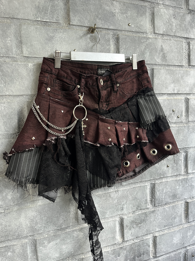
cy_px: 130
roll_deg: +2.9
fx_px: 195
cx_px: 98
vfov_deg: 67.3
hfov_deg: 53.1
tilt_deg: -7.3
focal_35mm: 26
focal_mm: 5.1
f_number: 1.6
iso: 125
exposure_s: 1/61
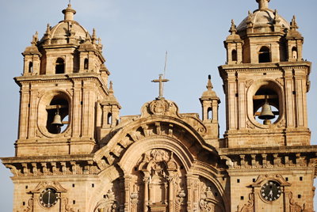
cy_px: 106
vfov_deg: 14.8
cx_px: 158
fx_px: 820
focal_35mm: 93
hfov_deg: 21.9
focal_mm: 62
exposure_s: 1/400
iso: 200
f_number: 5
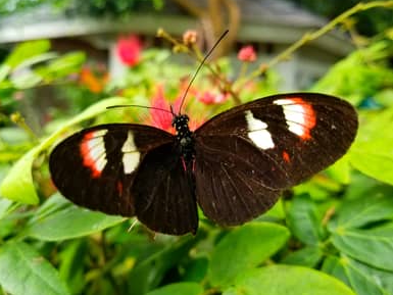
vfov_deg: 51.4
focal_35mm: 27
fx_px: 307
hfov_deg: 65.3
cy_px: 144
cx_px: 196
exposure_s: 1/170
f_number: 1.7
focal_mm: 4.25
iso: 50
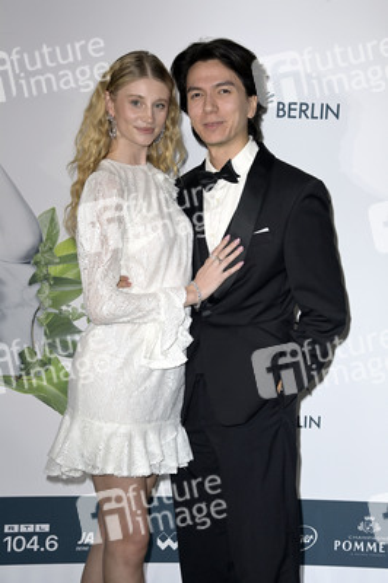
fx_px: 1134
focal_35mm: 70
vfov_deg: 28.9
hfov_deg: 19.4
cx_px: 194
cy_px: 292
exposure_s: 1/250
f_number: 6.3
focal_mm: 70
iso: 640
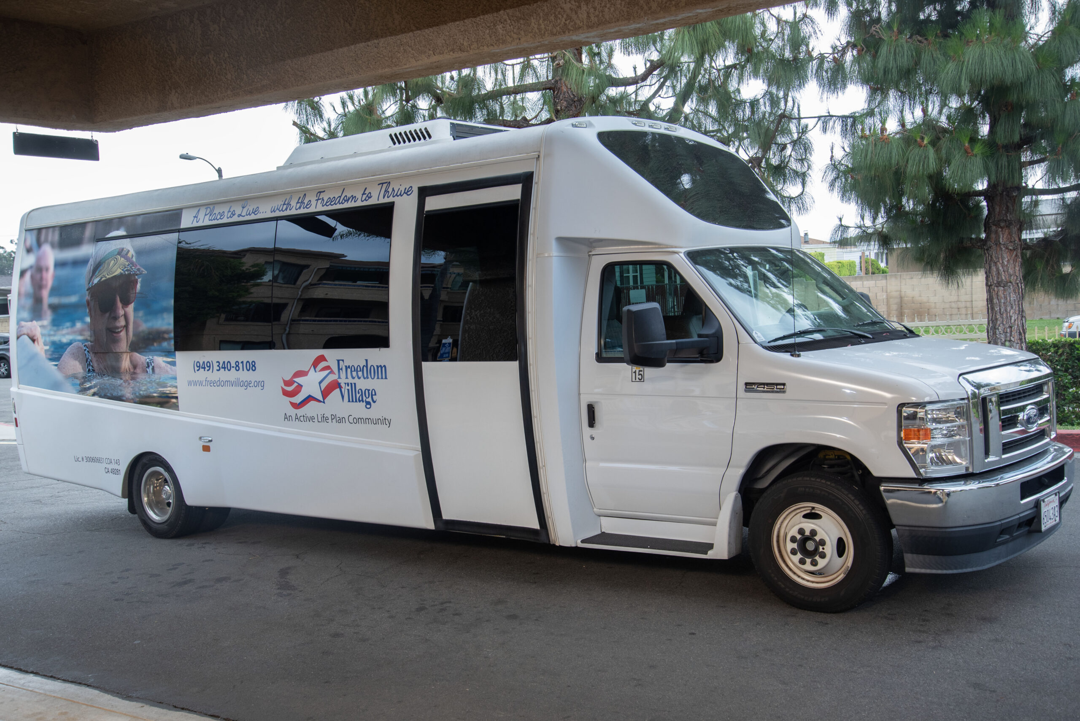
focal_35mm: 36
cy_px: 360
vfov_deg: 36.9
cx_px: 540
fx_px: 1080
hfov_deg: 53.1
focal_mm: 36
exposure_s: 1/100
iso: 400
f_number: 6.3
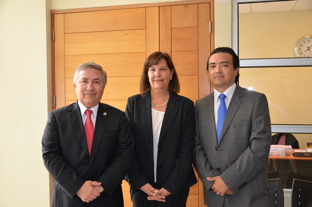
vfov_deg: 31.7
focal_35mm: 42
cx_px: 156
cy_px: 104
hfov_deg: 46.5
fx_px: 363
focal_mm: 28
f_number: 4
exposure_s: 1/60
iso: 400
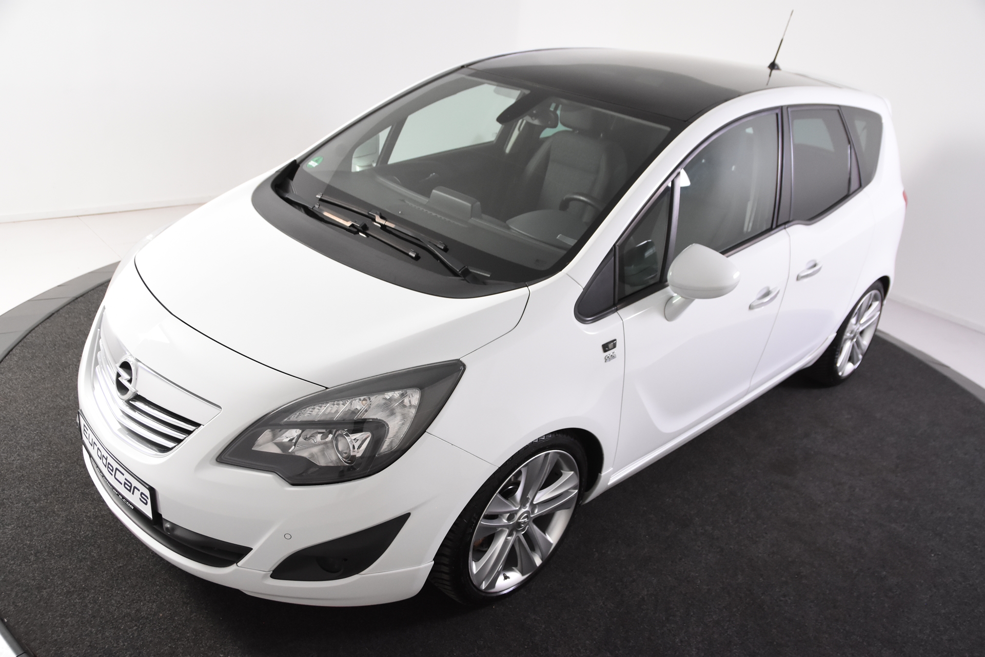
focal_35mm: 30
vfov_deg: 43.6
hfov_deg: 61.9
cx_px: 492
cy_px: 328
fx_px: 821
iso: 1600
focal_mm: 20
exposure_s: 1/60
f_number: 4
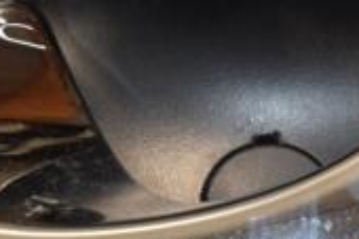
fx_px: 4481
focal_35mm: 450
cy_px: 135
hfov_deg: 4.6
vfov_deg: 3.1
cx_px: 270
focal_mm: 85
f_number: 10
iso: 800
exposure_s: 1/200
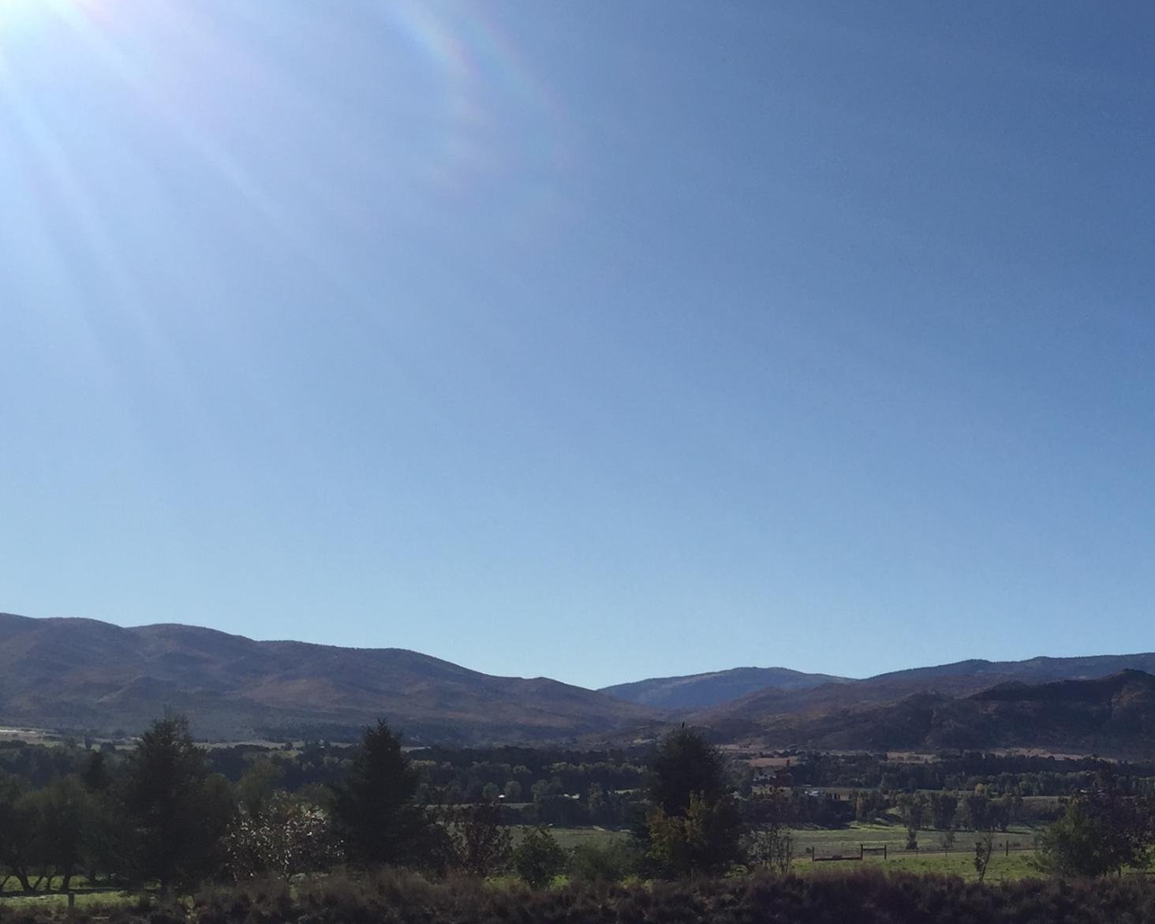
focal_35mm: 58
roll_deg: -1.2
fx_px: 1983
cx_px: 1057
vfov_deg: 25.9
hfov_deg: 30.9
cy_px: 701
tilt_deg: +4.2
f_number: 2.2
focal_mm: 4.15
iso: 32
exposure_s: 1/3968
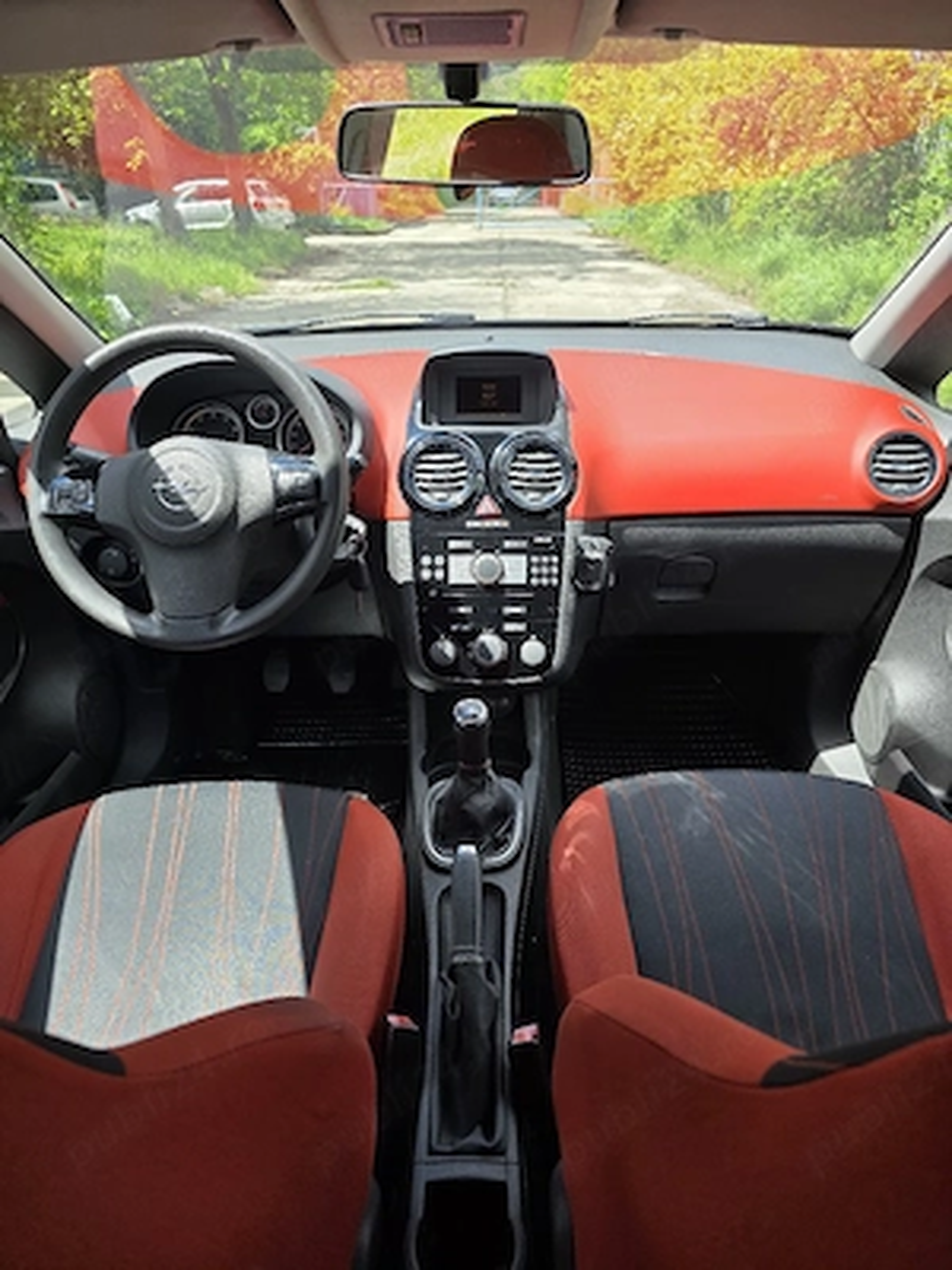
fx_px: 843
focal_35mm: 23
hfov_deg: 58.9
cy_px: 635
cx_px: 476
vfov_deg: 73.9
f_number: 1.7
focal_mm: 6.3
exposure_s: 1/1429
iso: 80
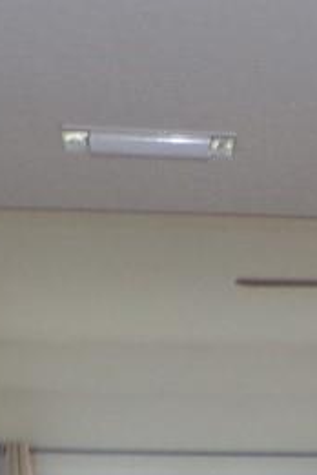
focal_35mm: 153
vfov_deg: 12.6
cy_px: 757
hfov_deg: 8.8
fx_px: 2021
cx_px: 470
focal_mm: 4.3
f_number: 3
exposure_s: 1/45
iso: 100
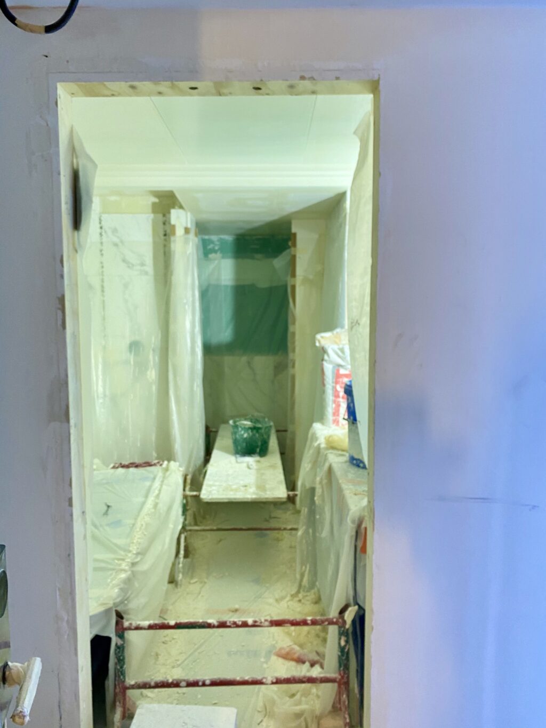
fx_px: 547
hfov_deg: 53.1
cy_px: 364
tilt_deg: -4.5
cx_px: 273
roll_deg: +0.8
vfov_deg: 67.3
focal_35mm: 26
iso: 160
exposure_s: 1/50
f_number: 1.8
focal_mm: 4.25
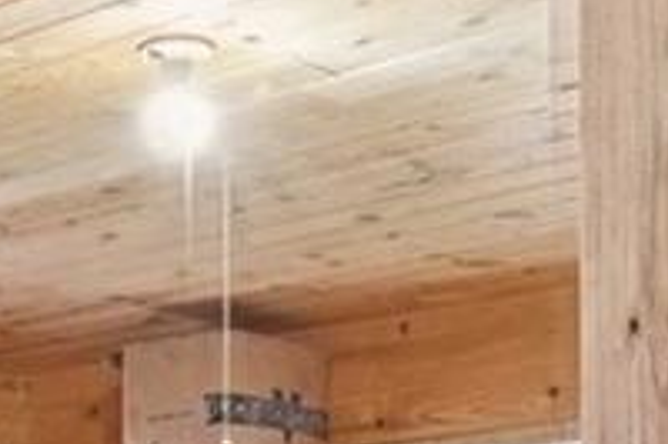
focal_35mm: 120
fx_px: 2225
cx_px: 13
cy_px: 858
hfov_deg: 16.7
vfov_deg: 10.6
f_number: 8
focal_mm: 10
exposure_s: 1/1.25
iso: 800
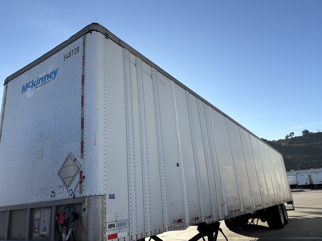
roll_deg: +4.9
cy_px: 120
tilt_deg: +15.1
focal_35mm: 26
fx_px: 242
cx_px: 161
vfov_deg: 53.1
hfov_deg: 67.3
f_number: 1.6
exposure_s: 1/3448
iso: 50
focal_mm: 5.96
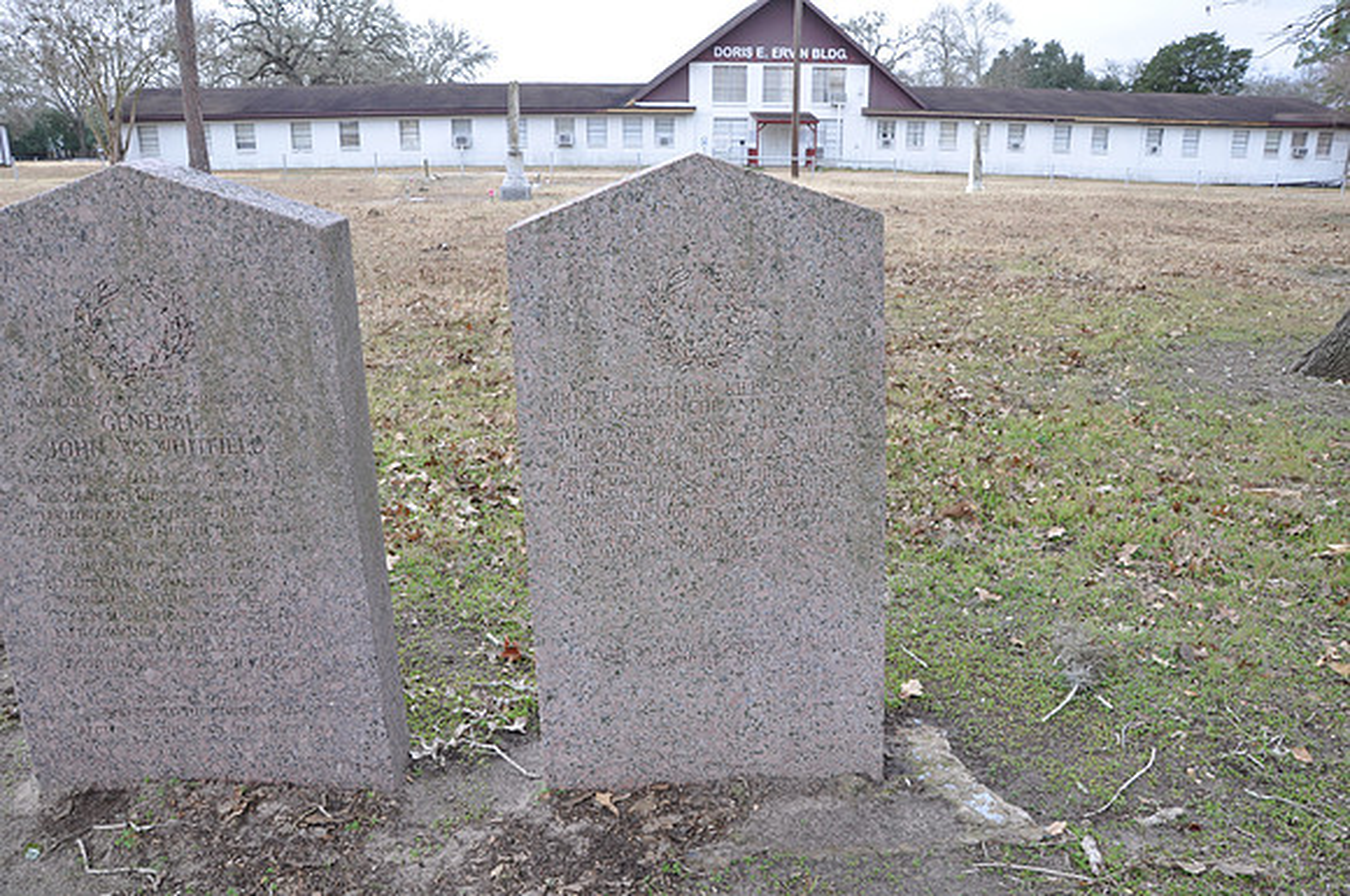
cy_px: 448
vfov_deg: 47.8
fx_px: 1011
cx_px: 675
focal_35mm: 27
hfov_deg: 67.5
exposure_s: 1/40
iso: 200
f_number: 6.3
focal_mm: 18
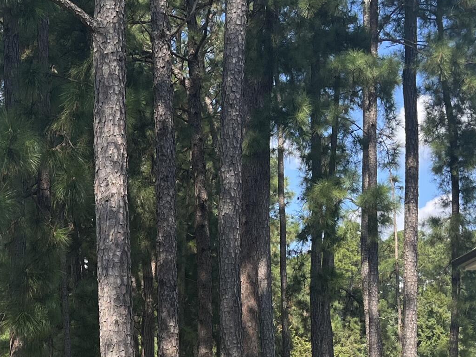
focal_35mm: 76
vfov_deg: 18.8
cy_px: 363
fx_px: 1045
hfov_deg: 24.8
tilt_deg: +3.2
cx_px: 39
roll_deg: -0.2
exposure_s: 1/1212
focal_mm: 5.1
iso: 50
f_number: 1.6
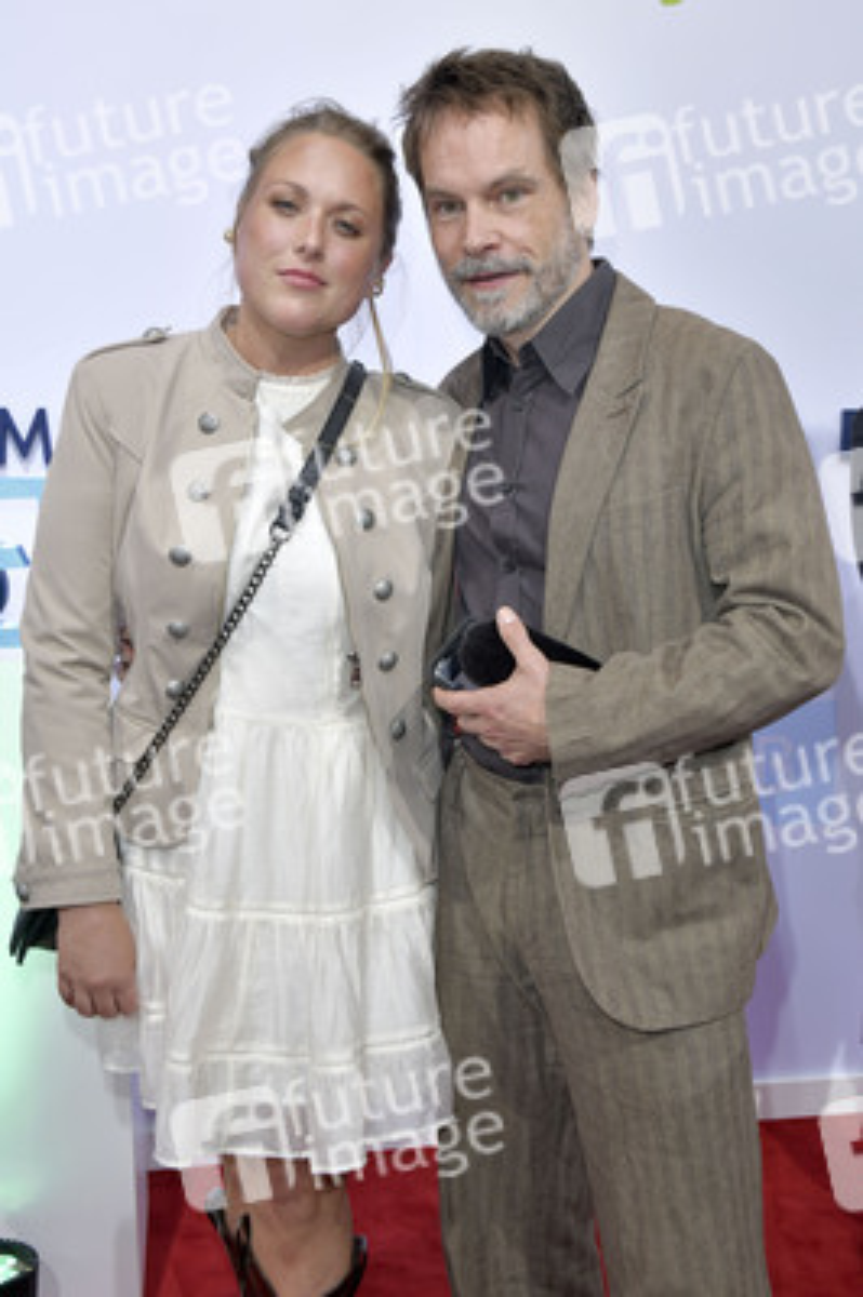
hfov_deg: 37.8
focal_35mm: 35
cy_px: 648
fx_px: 1261
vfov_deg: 54.5
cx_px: 432
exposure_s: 1/160
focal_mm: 35
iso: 320
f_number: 7.1
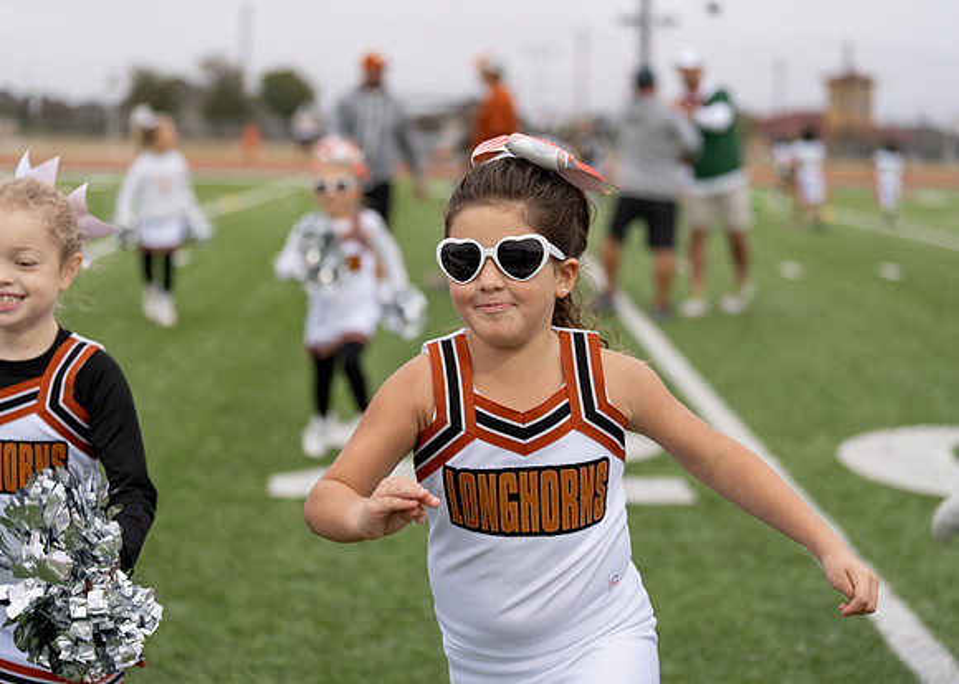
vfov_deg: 19.4
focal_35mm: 73
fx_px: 1997
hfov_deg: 27.0
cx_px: 480
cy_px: 342
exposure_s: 1/1000
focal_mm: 70
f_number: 2.8
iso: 500
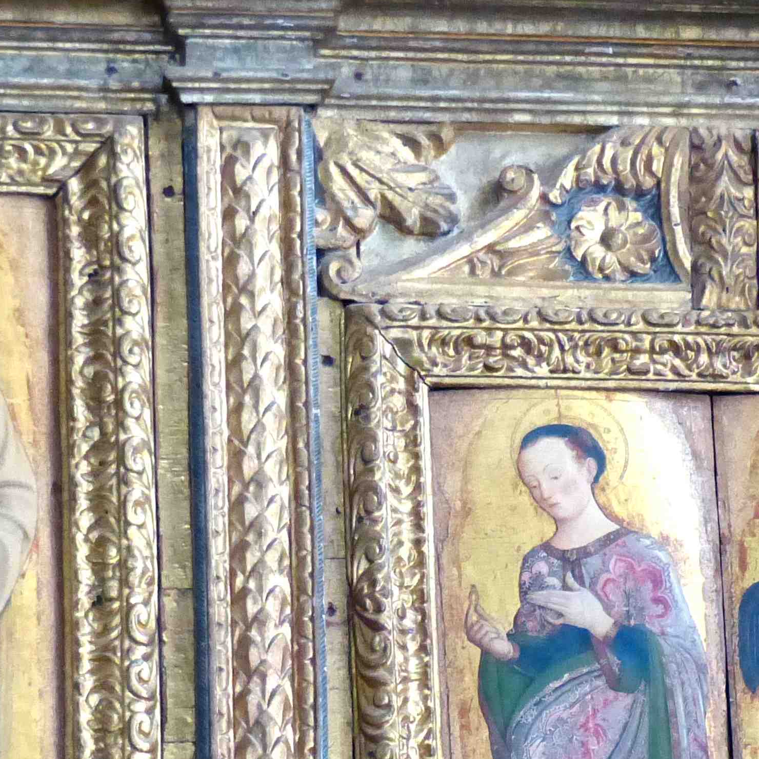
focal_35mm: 399
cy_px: 510
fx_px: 9898
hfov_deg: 4.4
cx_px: 332
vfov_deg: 4.4
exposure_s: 1/25
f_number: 2.8
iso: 800
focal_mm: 27.4
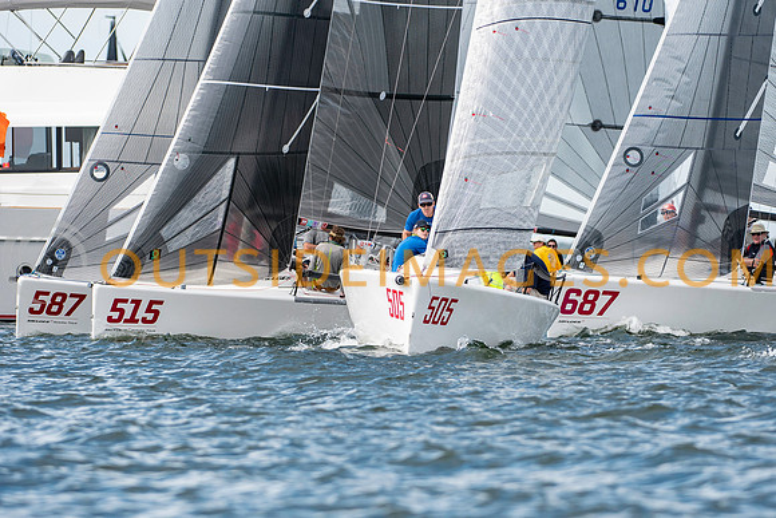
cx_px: 410
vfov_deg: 3.6
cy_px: 274
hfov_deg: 5.4
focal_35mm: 381
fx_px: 8208
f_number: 5
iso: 320
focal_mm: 240
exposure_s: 1/1600
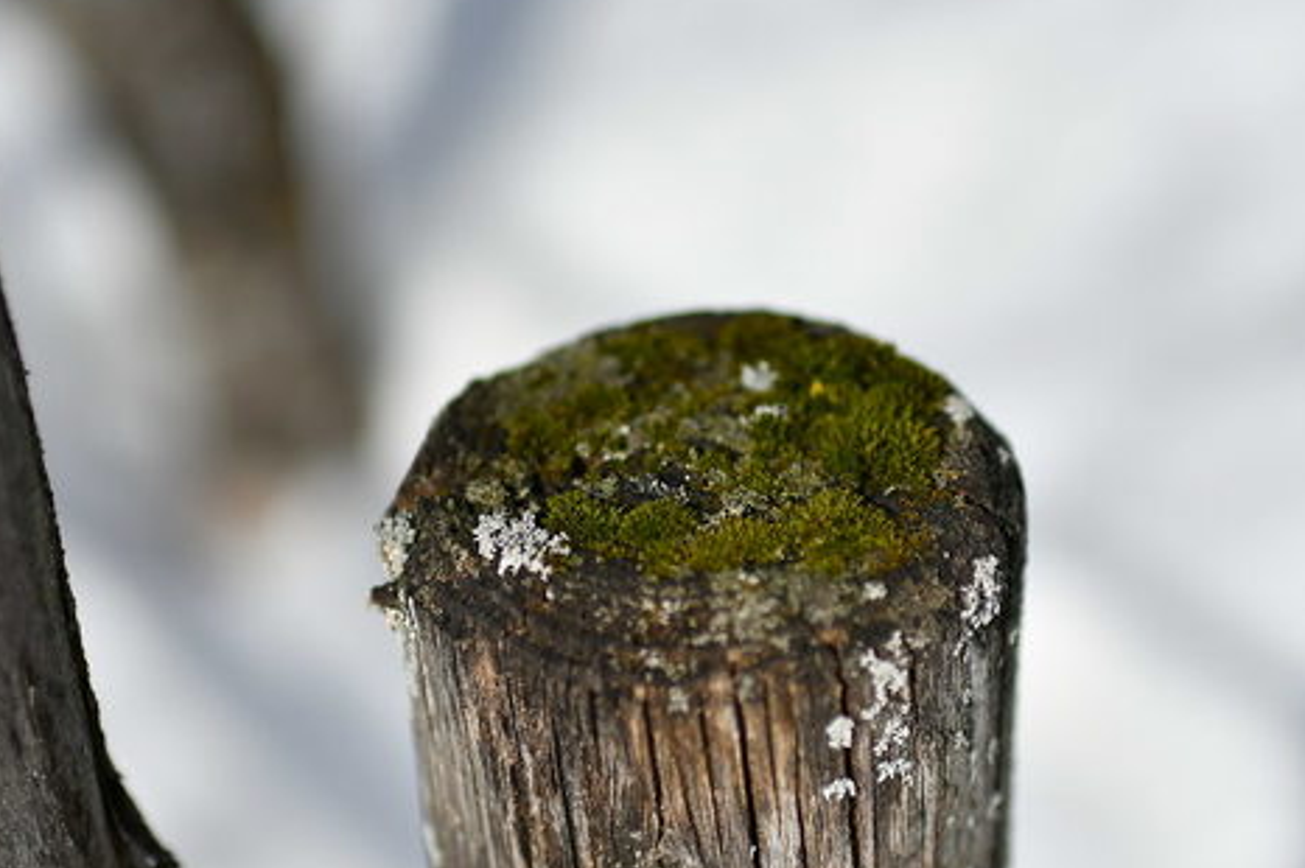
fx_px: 2427
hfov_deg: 30.1
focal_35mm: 67
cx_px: 686
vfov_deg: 20.3
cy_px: 518
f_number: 1.8
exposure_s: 1/8000
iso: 100
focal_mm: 35
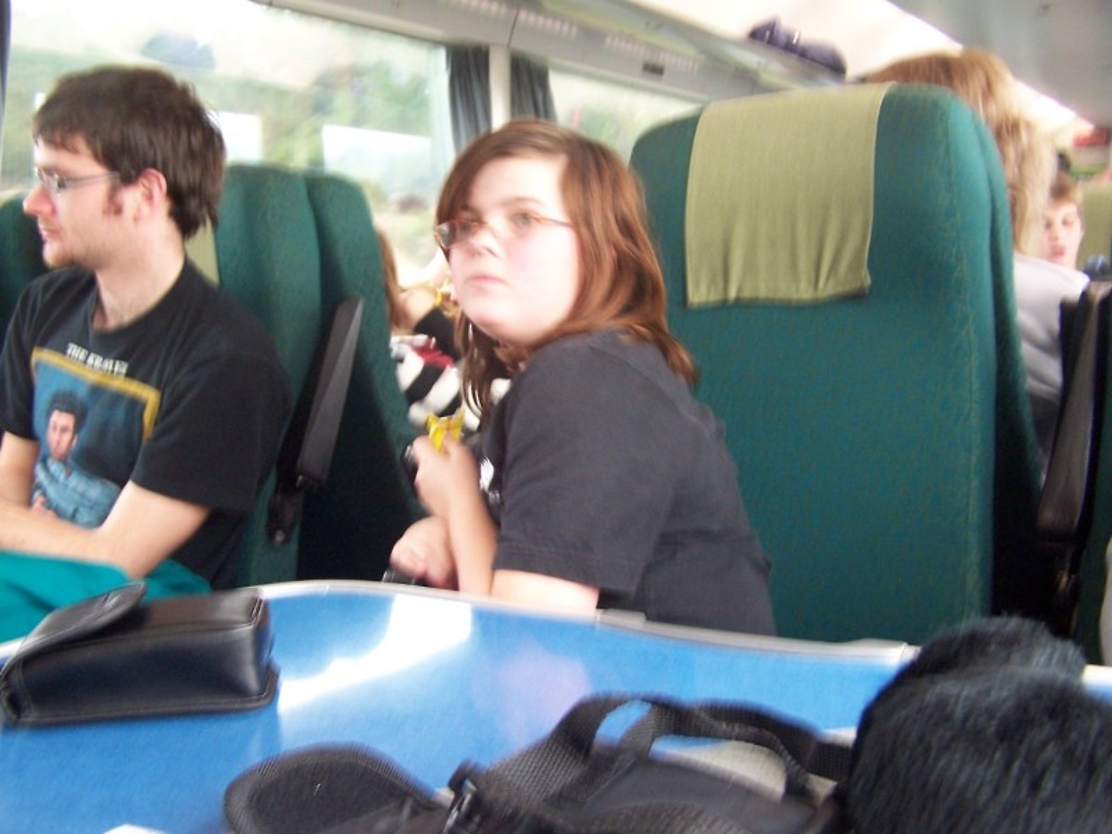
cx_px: 556
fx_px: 1221
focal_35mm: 38
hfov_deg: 49.0
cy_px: 417
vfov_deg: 37.7
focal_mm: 6.3
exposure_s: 1/10
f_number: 2.8
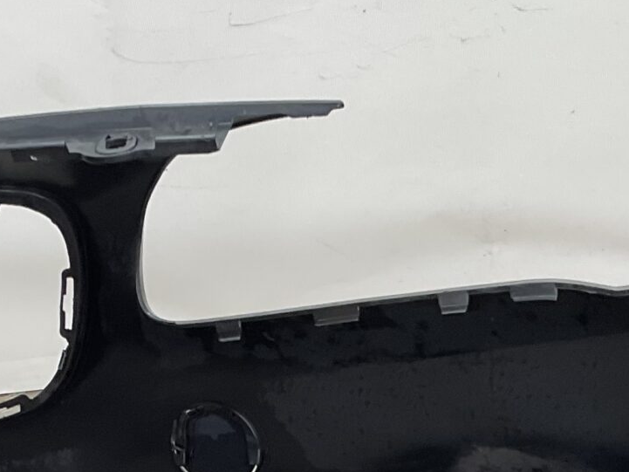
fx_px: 1872
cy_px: 525
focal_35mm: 103
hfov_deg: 19.0
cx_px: 211
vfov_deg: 14.0
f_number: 1.8
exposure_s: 1/120
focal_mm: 3
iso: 25
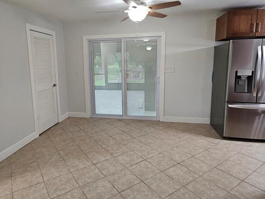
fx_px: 161
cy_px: 90
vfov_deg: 63.3
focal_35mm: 21
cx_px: 118
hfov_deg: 78.7
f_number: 2.2
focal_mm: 2.2
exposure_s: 1/60
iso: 250
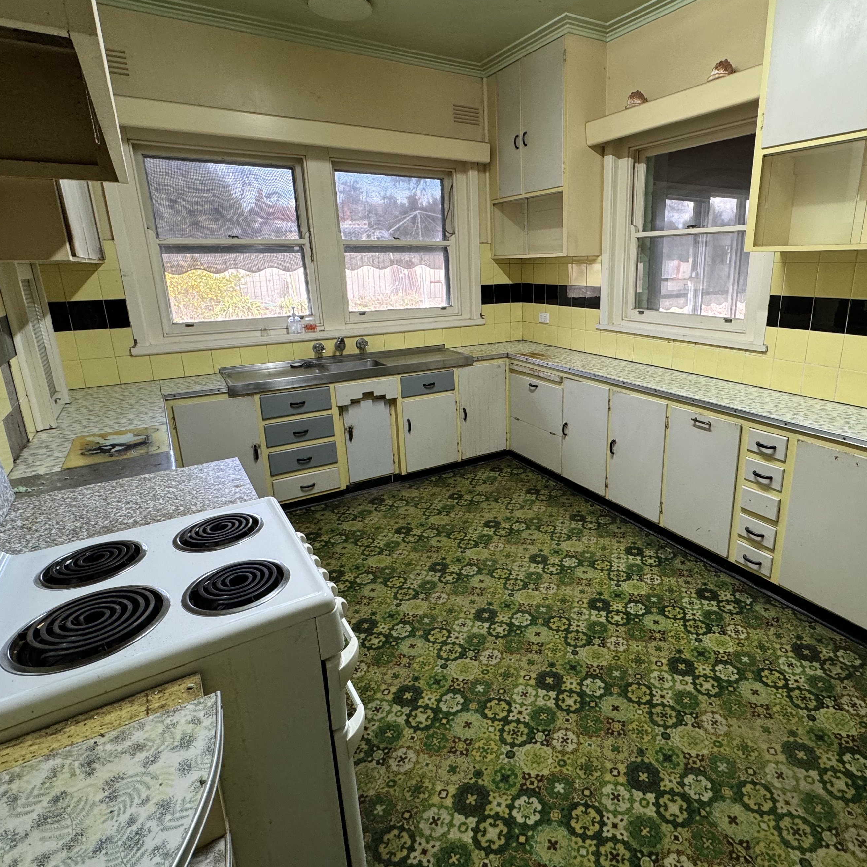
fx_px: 538
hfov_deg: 77.0
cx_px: 510
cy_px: 405
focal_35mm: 19
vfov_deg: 77.6
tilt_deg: -14.8
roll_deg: +0.8
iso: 200
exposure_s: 1/50
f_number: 2.2
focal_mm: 2.22
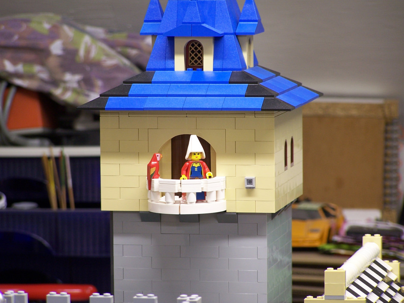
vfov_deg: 6.2
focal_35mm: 238
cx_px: 202
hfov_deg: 8.3
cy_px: 152
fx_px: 2778
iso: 80
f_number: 3.3
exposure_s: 1/6
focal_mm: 39.5
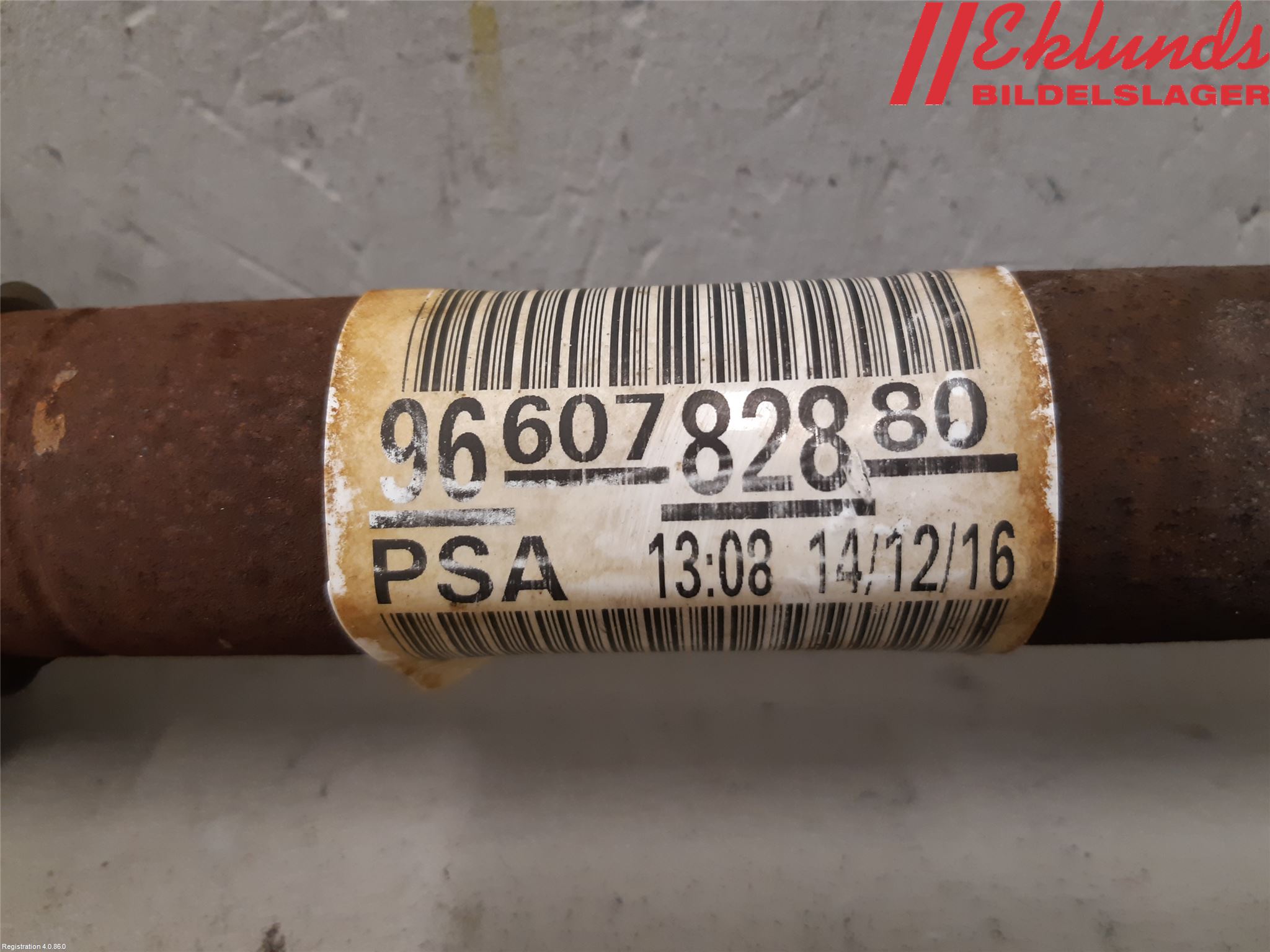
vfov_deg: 53.1
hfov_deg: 67.3
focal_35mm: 26
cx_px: 635
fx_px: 954
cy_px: 476
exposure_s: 1/50
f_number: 1.7
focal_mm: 3.93
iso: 160
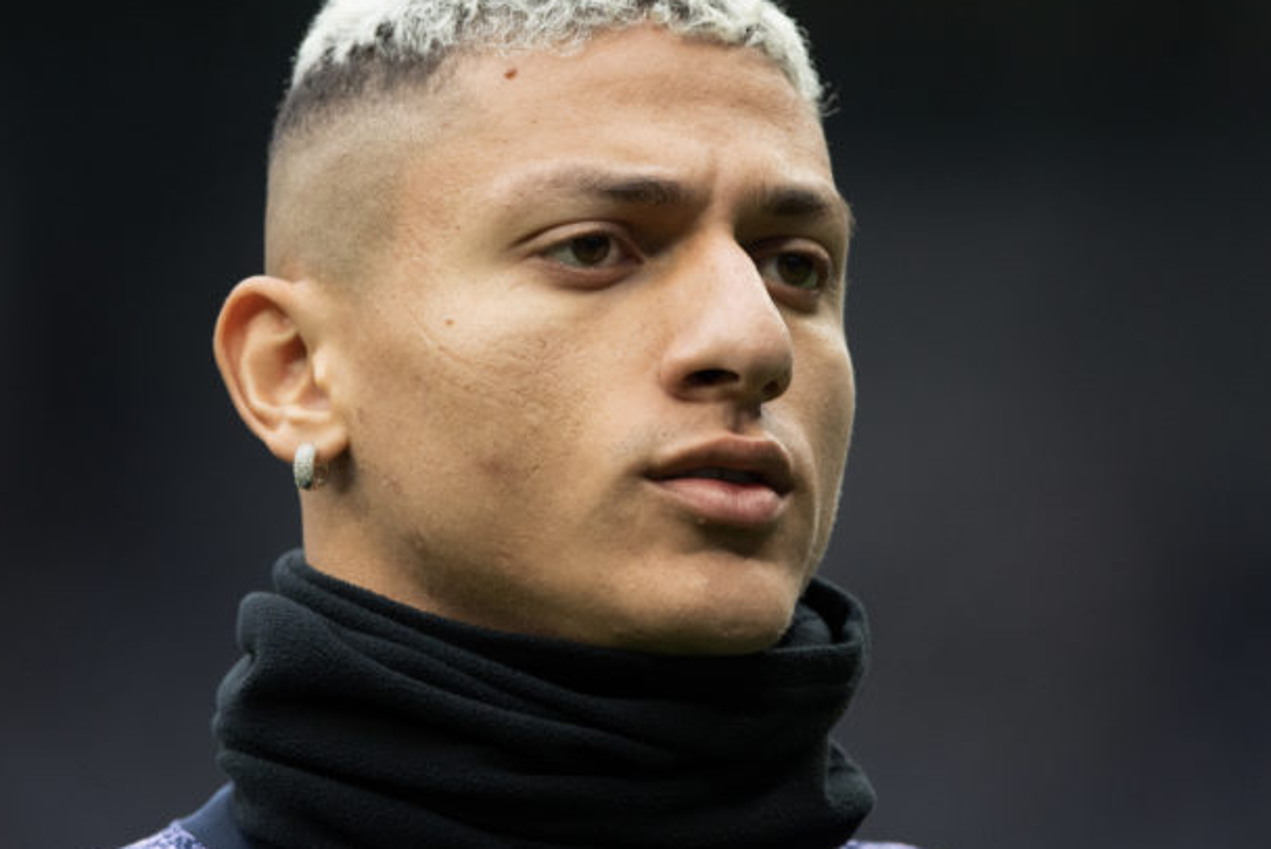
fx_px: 35674
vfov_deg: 1.4
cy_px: 536
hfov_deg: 2.0
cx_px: 577
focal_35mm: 1010
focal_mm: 600
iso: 2500
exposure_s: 1/2000
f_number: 4
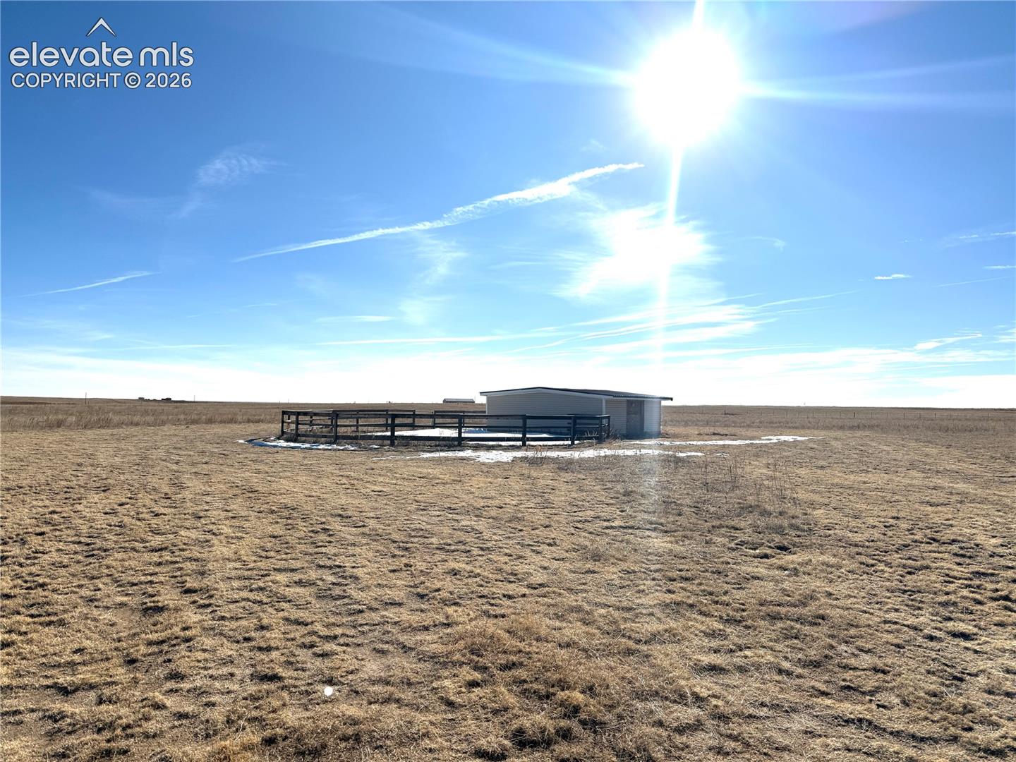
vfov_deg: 56.8
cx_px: 508
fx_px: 704
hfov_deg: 71.6
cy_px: 381
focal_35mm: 24
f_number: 1.78
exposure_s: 1/14286
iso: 64
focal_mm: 6.76
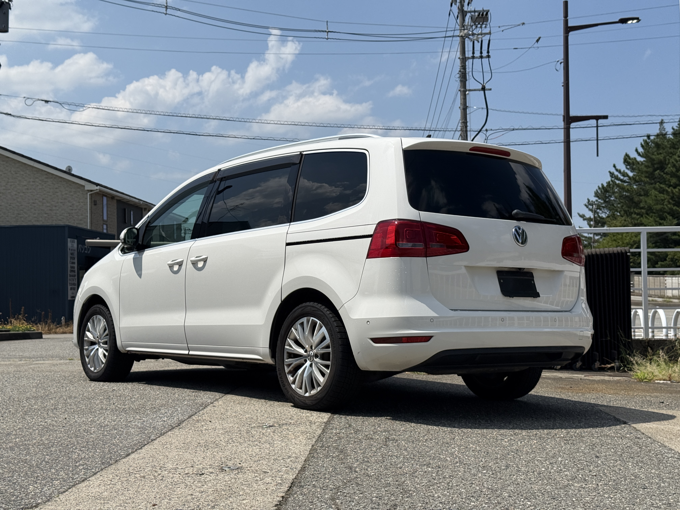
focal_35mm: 48
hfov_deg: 39.7
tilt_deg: +2.3
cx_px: 340
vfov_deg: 30.3
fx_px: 943
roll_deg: +1.1
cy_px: 255
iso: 80
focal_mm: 6.76
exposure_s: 1/11364
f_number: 1.78
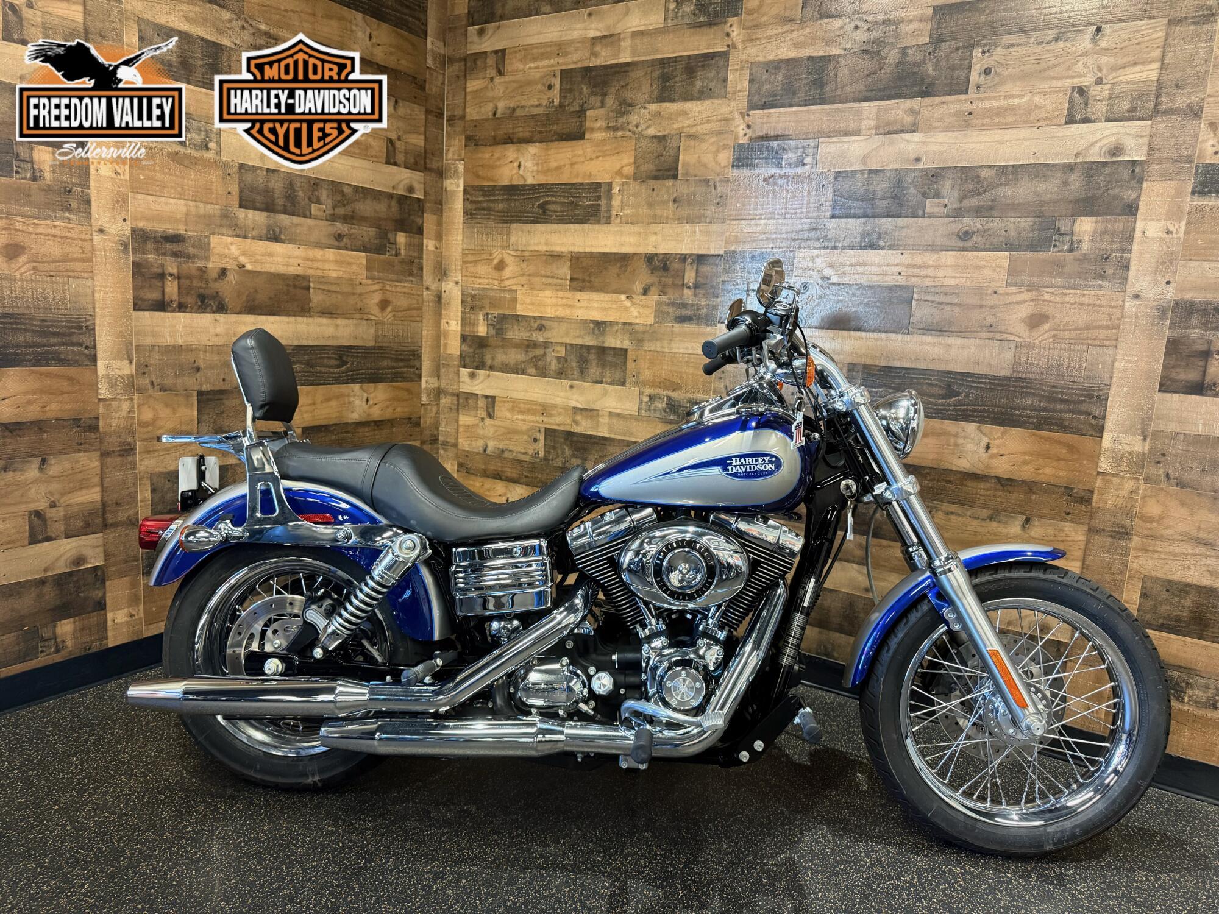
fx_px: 845
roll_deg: -3.6
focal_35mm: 24
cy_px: 457
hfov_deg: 71.6
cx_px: 610
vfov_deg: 56.8
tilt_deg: -9.6
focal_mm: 6.76
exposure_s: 1/60
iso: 400
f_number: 1.78
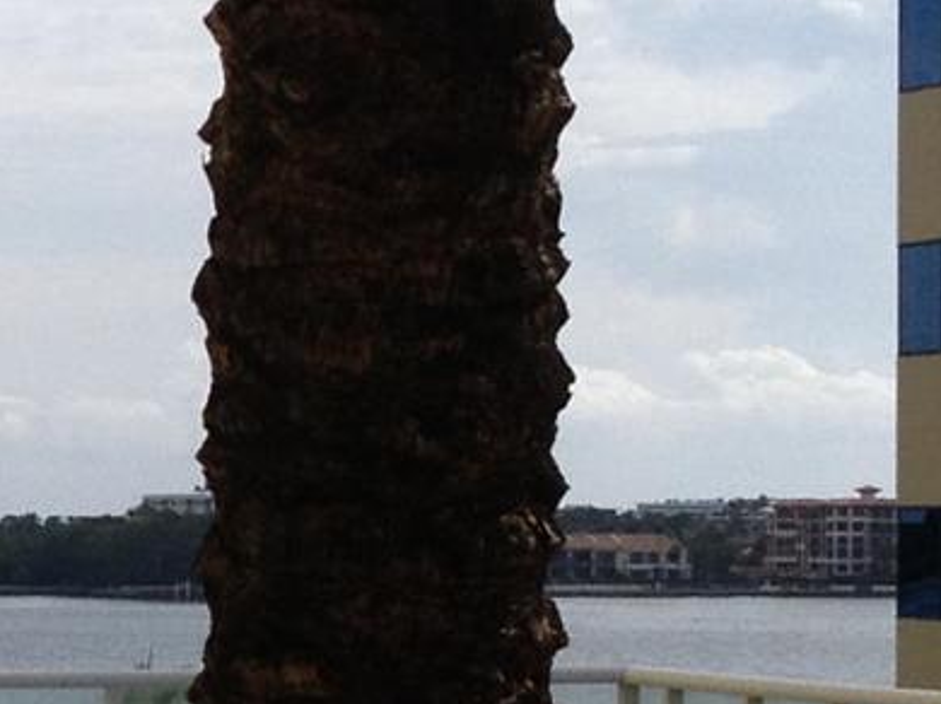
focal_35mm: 184
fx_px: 4999
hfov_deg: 10.4
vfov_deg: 8.1
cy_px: 536
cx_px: -468
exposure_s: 1/2762
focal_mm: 4.28
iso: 50
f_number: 2.4
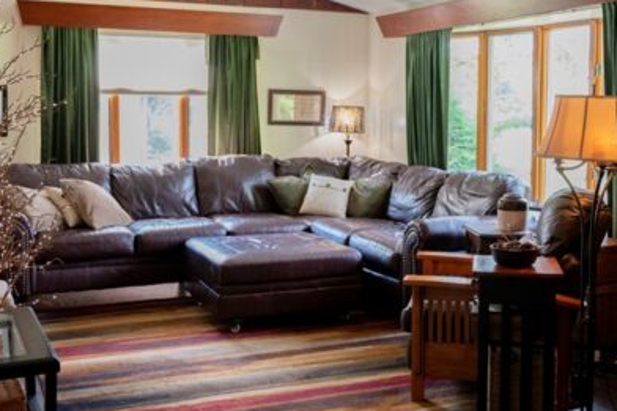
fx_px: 839
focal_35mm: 49
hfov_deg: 40.3
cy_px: 151
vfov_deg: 27.4
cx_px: 356
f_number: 4
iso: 1600
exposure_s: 1/125
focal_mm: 24
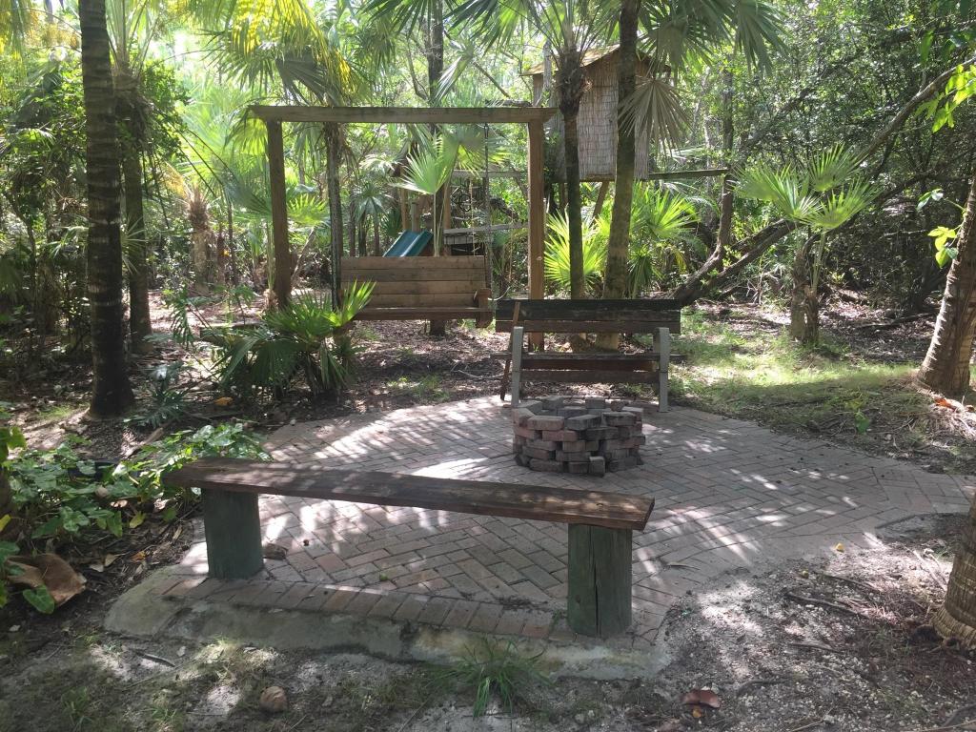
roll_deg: -0.3
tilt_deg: -11.2
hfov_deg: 61.7
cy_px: 366
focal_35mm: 29
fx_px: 818
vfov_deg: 48.2
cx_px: 488
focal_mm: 4.15
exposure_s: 1/120
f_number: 2.2
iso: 40
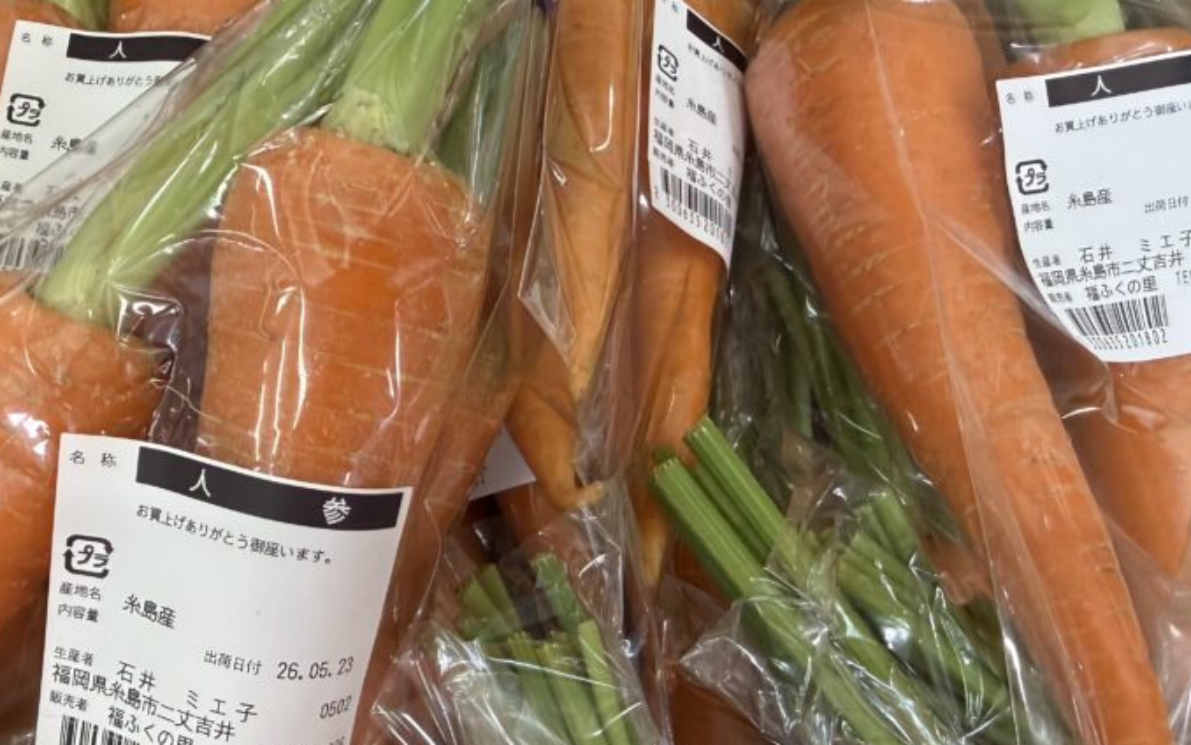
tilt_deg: -48.3
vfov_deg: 35.2
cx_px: 451
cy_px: 462
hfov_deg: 53.4
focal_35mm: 36
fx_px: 1169
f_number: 2.2
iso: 320
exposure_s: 1/120
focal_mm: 2.22
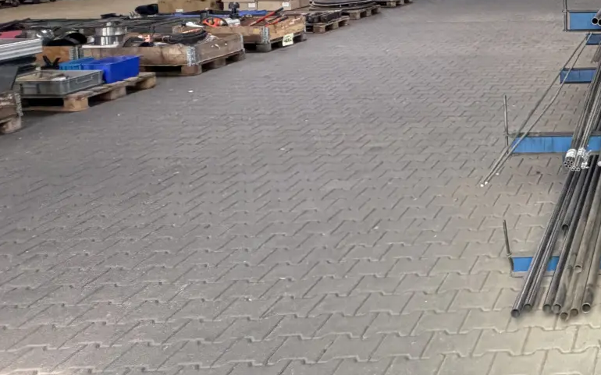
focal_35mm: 37
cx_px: 709
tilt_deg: -2.9
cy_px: -40
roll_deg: +1.7
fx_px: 606
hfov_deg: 39.4
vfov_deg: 30.7
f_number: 2.2
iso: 320
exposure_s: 1/121
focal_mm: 2.22
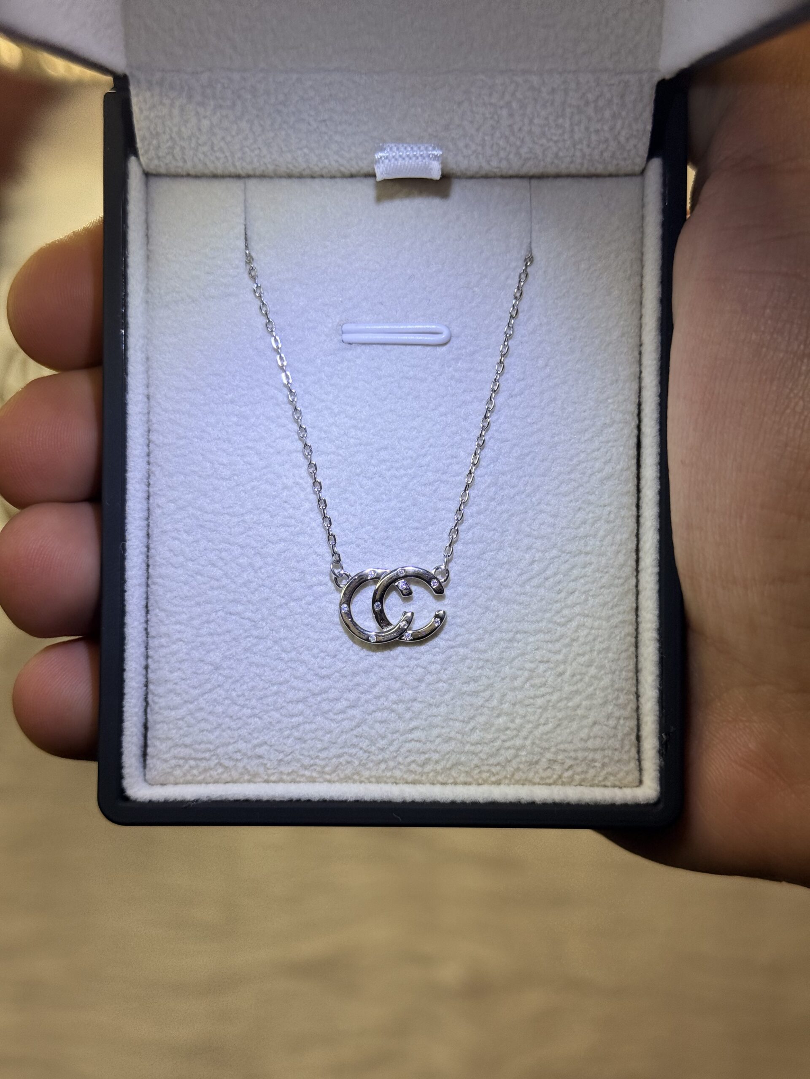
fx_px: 1498
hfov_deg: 30.3
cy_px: 540
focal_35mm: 48
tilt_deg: -48.3
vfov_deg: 39.7
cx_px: 405
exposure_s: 1/121
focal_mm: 6.76
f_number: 1.78
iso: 50
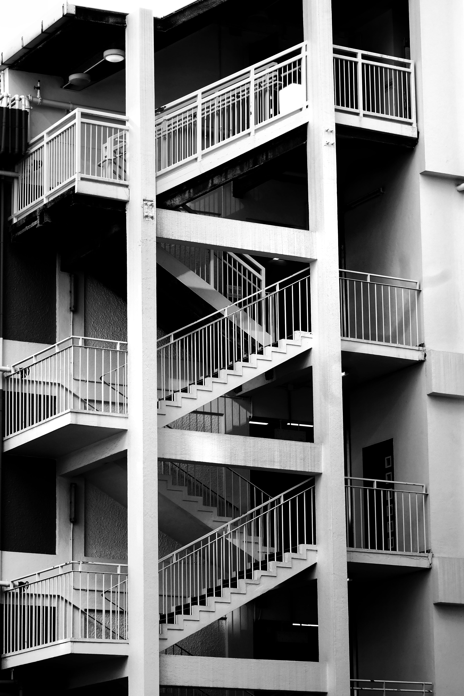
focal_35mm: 113
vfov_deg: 18.1
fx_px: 2184
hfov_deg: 12.1
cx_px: 232
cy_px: 348
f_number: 10
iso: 800
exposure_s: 1/180
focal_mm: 75.4
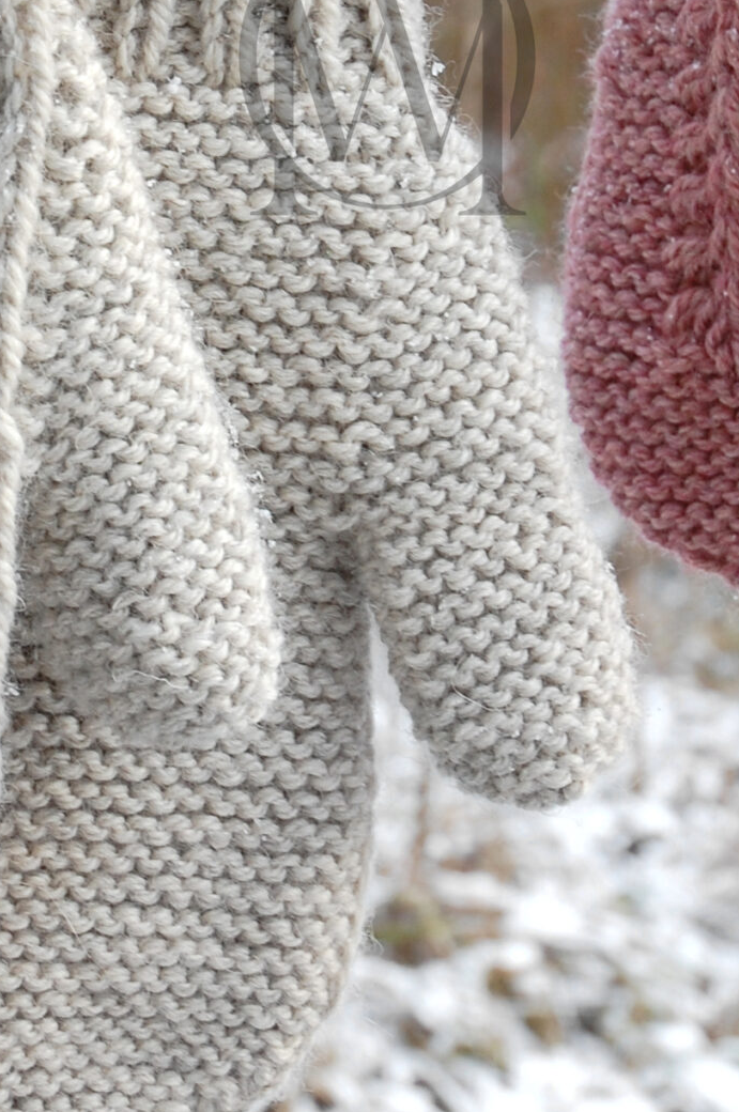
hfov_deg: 10.5
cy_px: 194
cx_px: -3
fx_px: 3988
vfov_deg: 15.8
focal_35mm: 129
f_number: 8
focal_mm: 35
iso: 400
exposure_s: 1/60
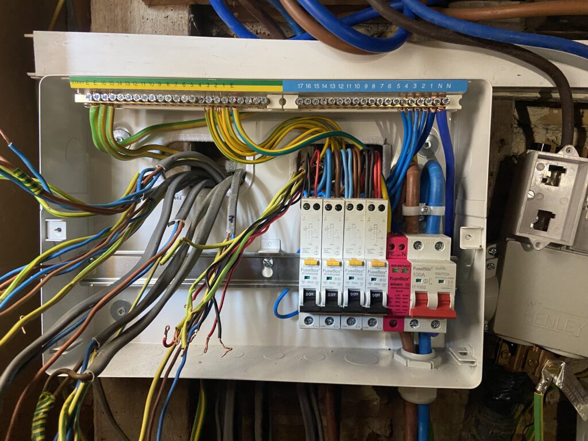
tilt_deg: -4.4
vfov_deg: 53.1
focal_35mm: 26
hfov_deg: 67.3
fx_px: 442
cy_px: 220
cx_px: 294
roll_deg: -2.0
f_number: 1.8
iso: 500
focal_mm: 4.25
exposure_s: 1/34
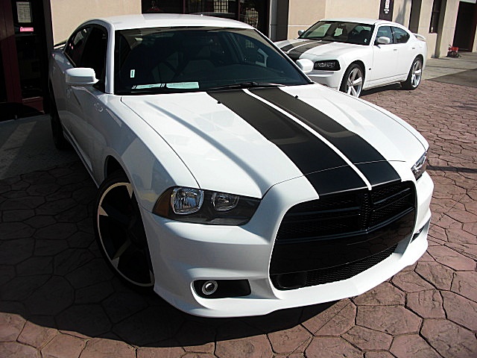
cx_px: 238
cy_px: 179
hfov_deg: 51.4
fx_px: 496
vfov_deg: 39.7
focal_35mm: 36
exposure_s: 1/200
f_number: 7.9
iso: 50
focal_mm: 6.3
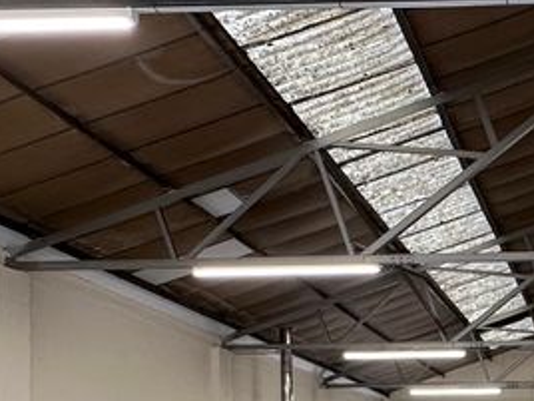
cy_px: 470
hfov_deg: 29.5
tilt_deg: +2.0
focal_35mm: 58
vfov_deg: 23.3
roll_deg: +0.7
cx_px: 608
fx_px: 895
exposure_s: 1/99
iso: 125
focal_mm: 2.22
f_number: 2.2
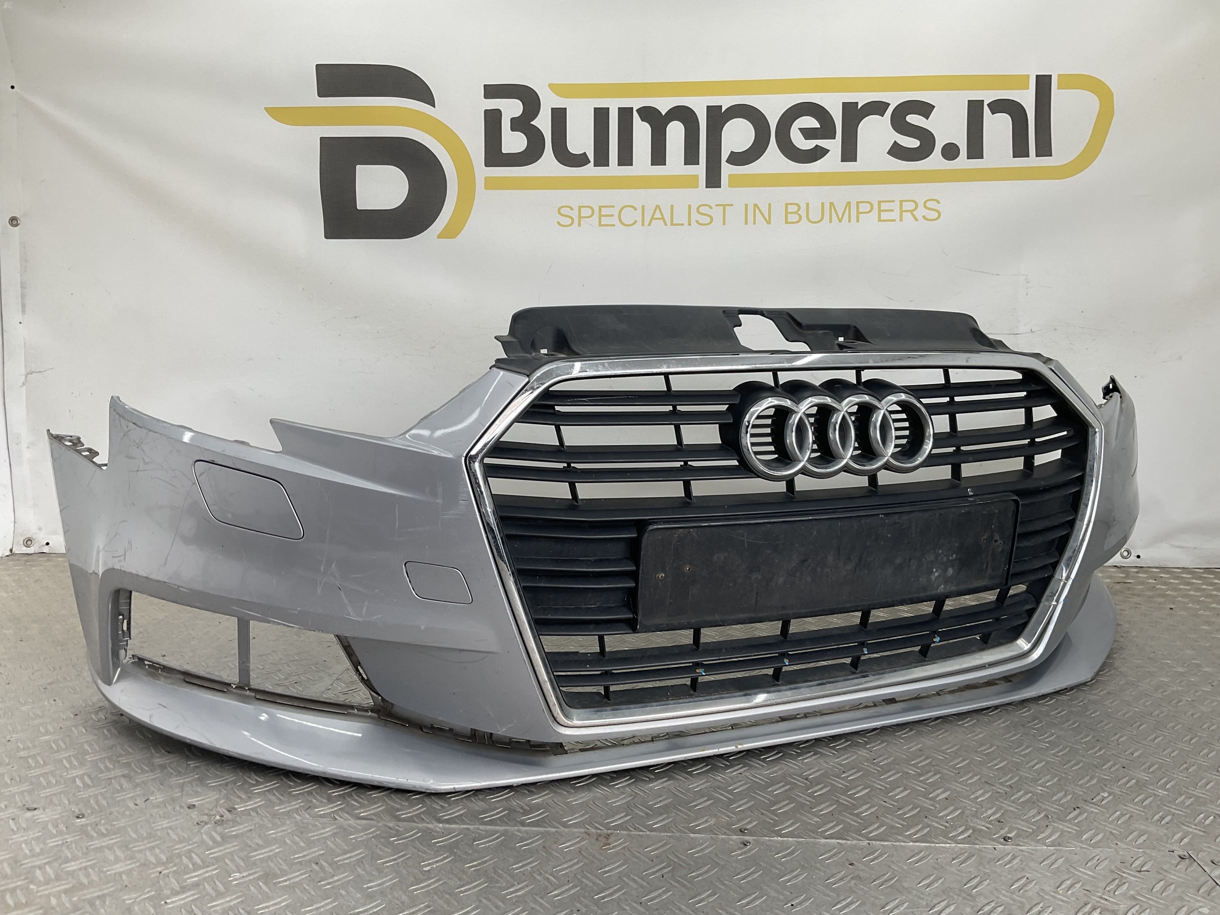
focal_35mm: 29
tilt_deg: -7.7
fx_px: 1022
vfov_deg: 48.2
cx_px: 610
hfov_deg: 61.7
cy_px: 458
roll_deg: +0.0
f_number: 1.8
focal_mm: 3
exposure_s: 1/147
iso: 16
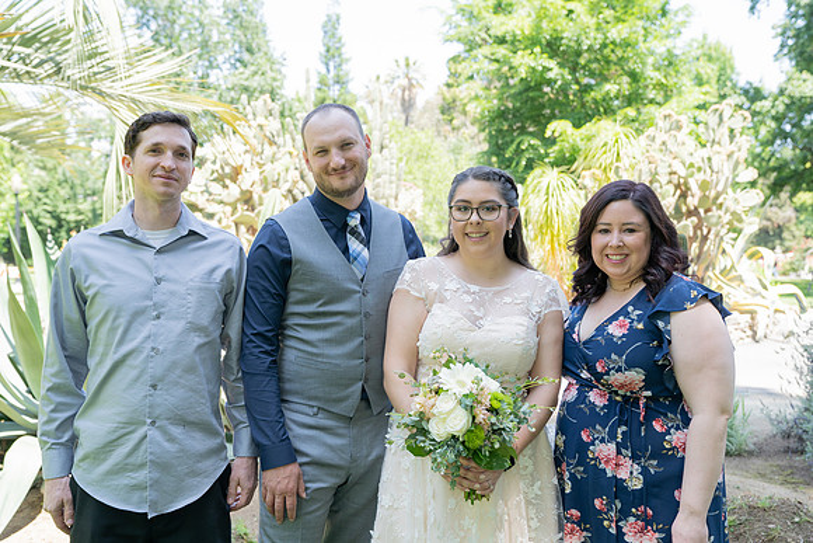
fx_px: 881
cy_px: 272
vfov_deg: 34.2
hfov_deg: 49.5
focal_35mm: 39
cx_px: 406
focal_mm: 39
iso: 250
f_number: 4
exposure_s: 1/250
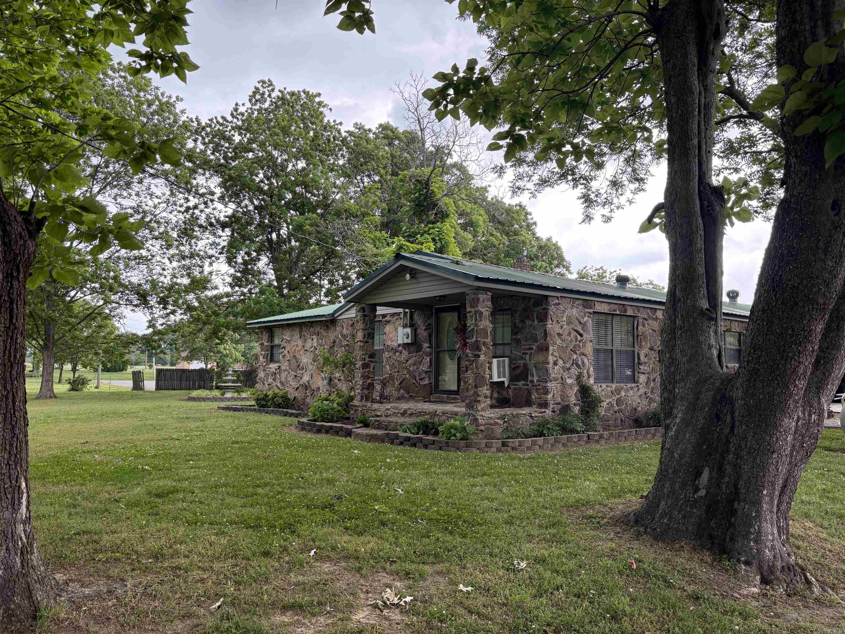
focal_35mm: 26
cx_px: 422
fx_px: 635
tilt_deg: +5.7
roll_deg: -0.1
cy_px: 317
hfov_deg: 67.3
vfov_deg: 53.1
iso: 64
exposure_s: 1/253
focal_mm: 5.96
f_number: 1.6
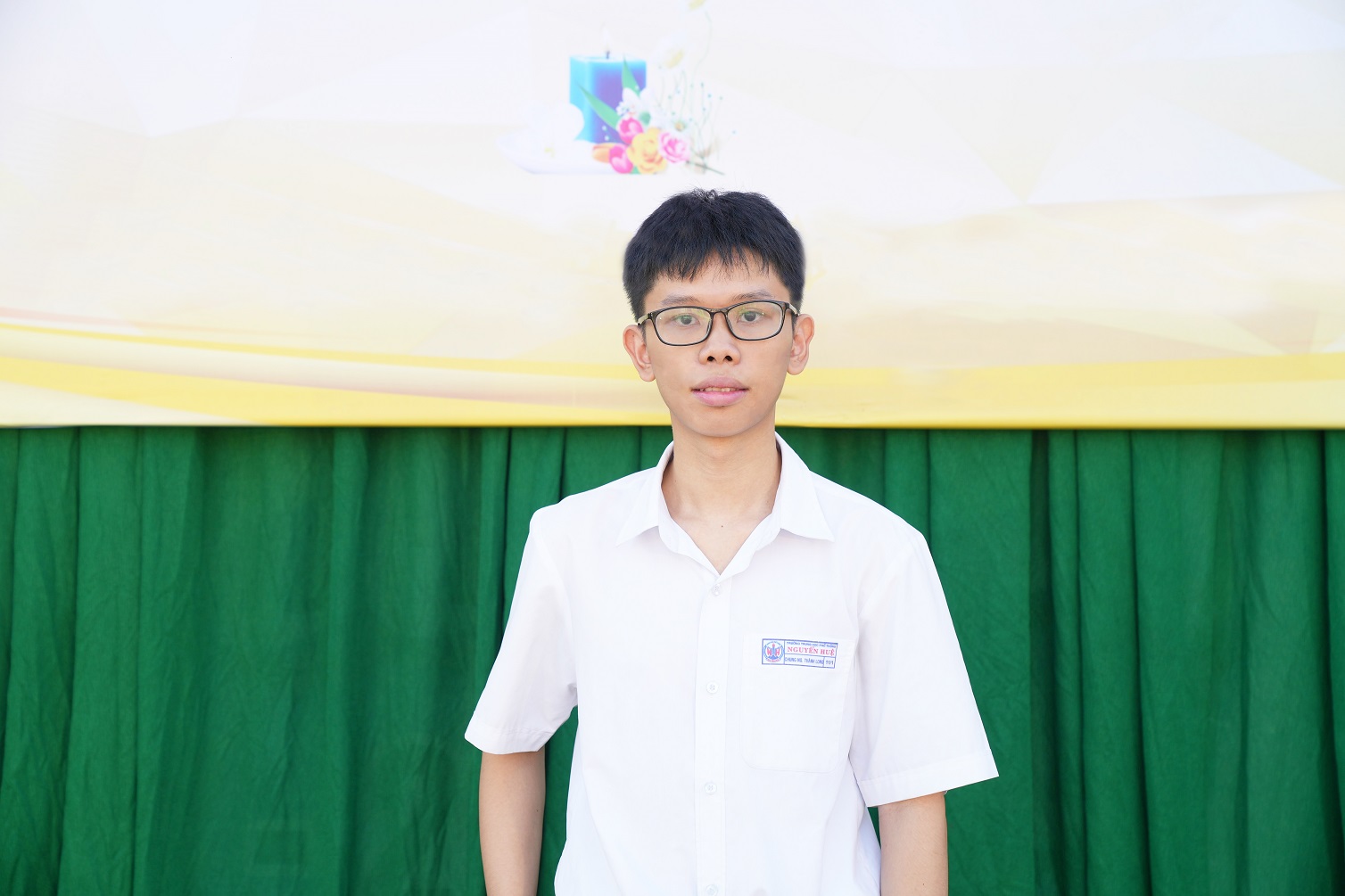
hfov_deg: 28.8
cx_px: 672
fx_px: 2615
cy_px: 448
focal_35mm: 70
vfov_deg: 19.5
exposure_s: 1/200
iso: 160
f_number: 4
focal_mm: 70
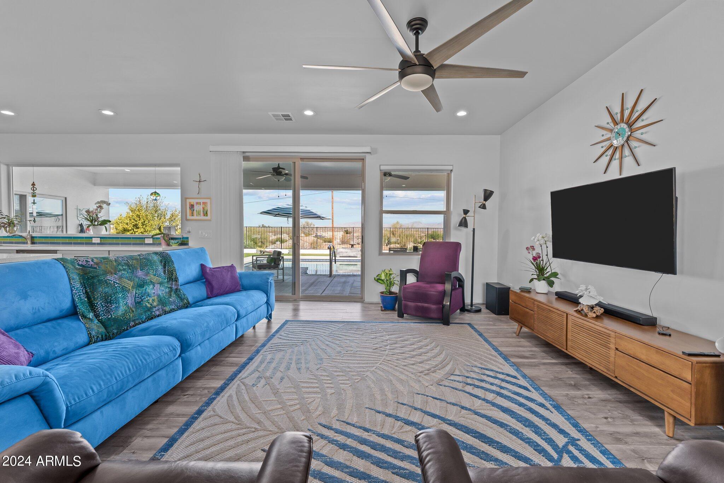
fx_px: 302
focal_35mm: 15
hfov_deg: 100.4
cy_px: 242
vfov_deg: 77.3
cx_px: 362
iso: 400
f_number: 8
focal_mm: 15
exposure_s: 1/13
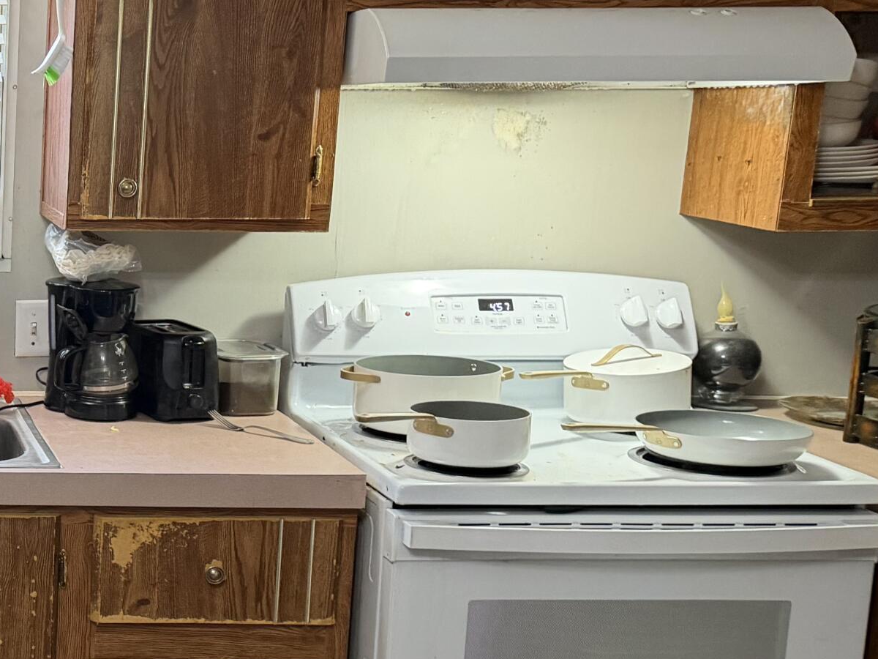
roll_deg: -0.8
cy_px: 378
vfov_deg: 24.4
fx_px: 1522
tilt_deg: -10.6
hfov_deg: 27.7
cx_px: -207
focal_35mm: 60
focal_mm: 6.76
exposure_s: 1/60
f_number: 1.78
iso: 500
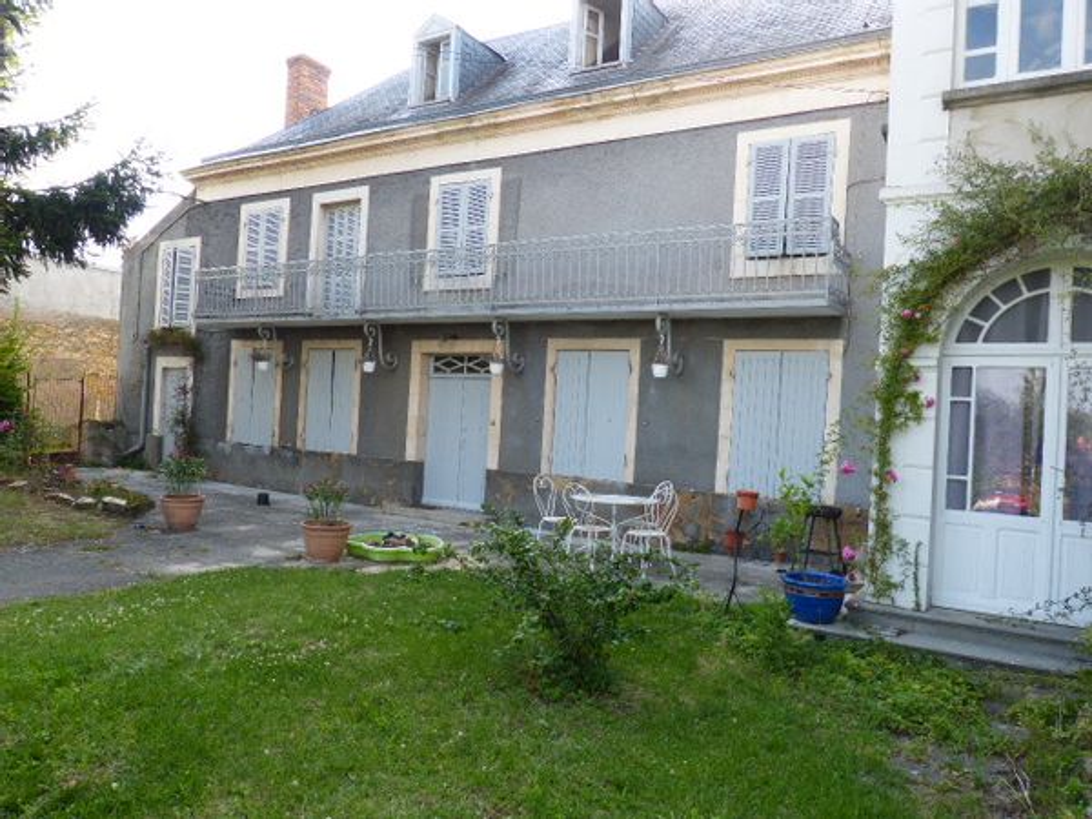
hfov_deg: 69.4
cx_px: 546
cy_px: 410
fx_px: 789
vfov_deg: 54.9
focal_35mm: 25
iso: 100
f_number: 4
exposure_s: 1/100
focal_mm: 4.5
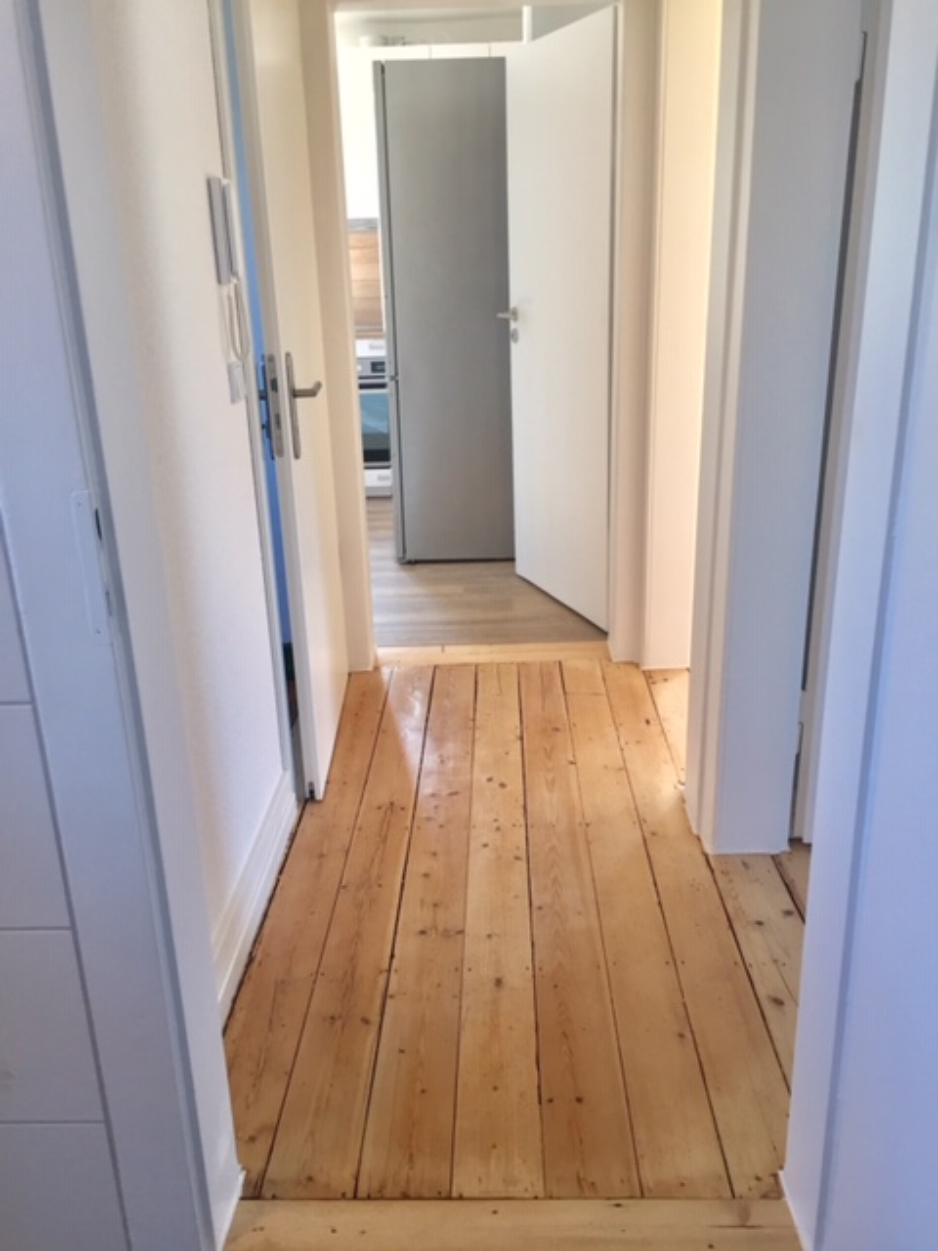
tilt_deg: -20.8
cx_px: 469
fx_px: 1048
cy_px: 626
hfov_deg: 48.2
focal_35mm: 29
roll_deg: +1.6
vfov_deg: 61.7
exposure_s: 1/33
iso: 32
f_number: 2.2
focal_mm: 4.15
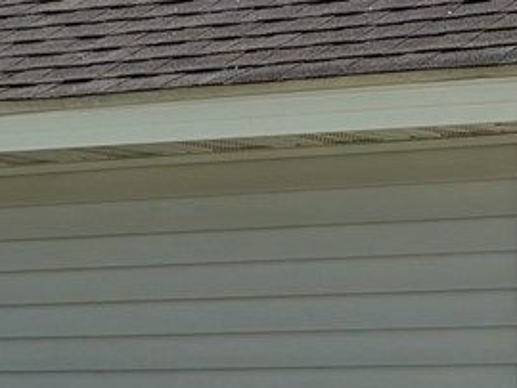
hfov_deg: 10.5
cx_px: 791
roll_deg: +0.3
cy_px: 193
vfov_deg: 8.2
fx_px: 2721
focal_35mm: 182
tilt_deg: +4.1
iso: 80
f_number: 1.78
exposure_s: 1/3759
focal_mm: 6.76
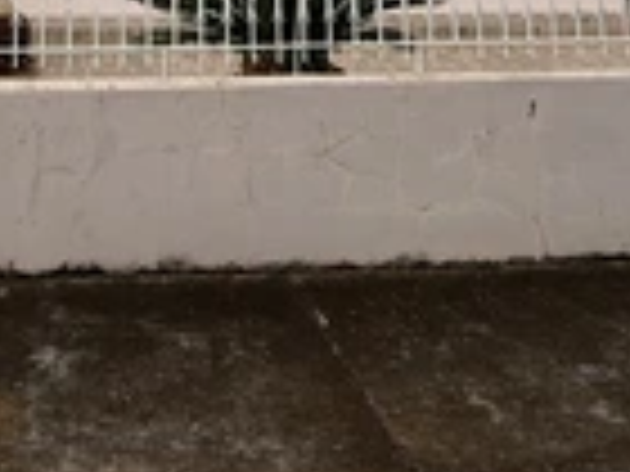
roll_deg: -0.4
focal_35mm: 48
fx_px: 874
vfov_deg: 24.0
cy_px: -234
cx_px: 140
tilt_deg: +6.2
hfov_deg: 38.4
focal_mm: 2.22
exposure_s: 1/245
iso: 50
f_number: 2.2
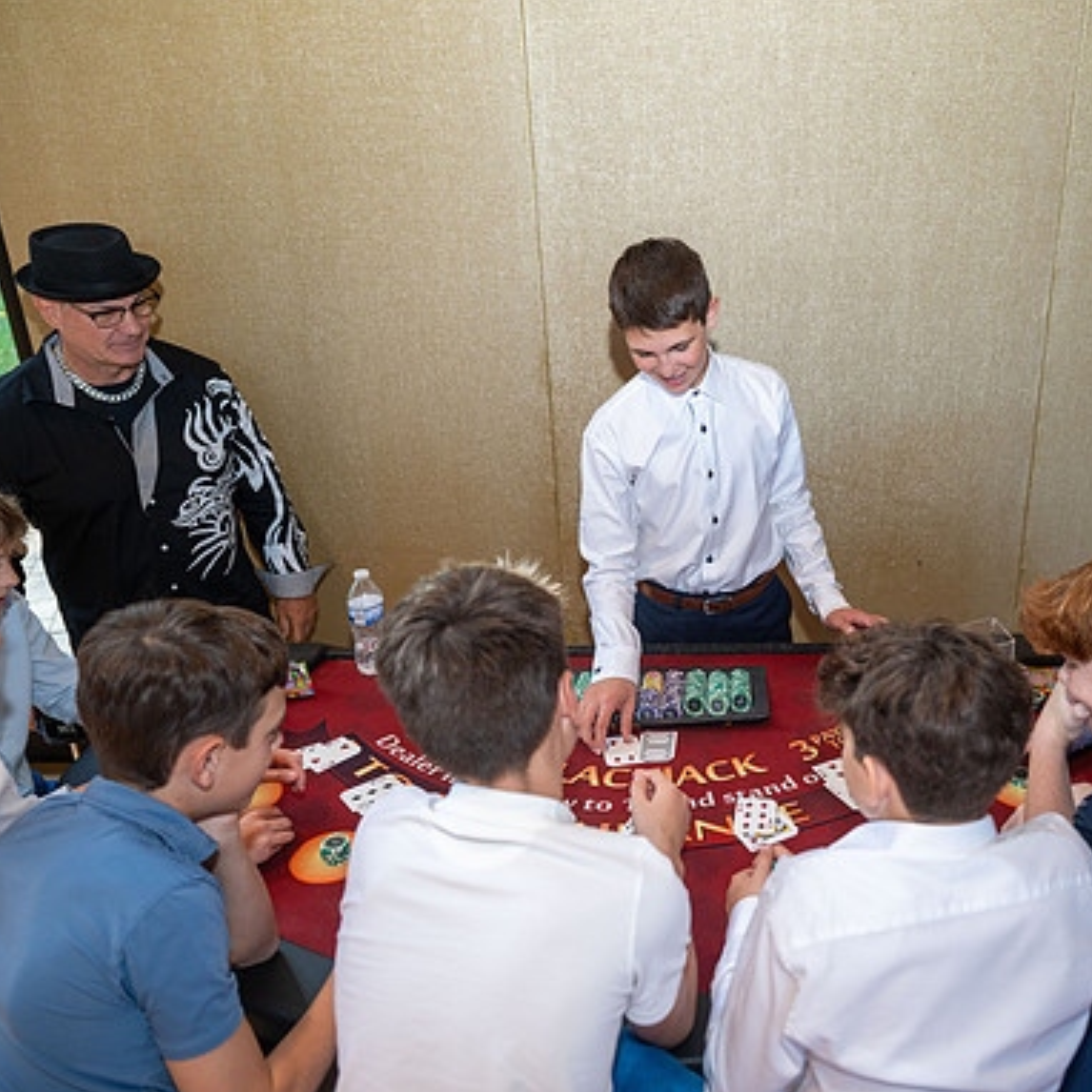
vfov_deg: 52.5
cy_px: 550
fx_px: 1106
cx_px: 738
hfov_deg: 51.5
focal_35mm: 31
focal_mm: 24
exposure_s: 1/200
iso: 800
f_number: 2.8
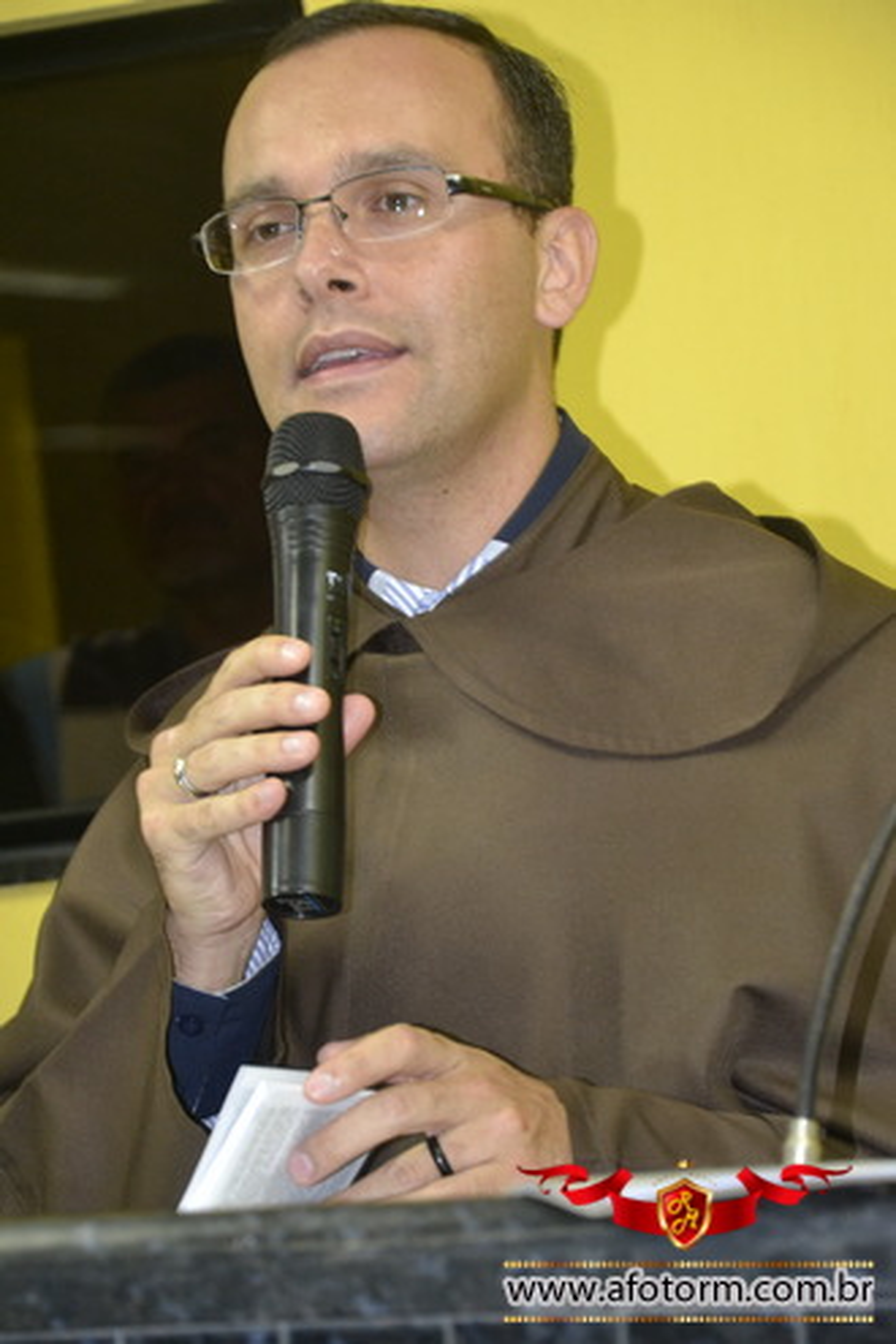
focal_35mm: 135
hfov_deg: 10.2
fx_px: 5040
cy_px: 672
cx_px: 448
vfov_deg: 15.2
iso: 2000
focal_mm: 90
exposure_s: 1/60
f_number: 5.6
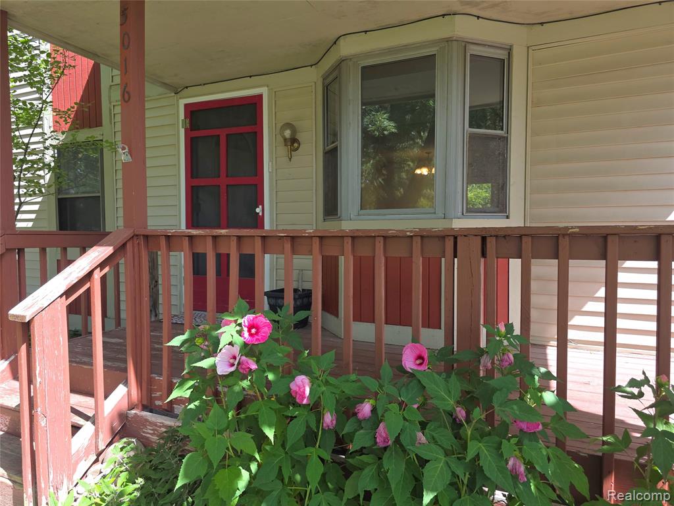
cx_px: 337
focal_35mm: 23
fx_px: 448
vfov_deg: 58.9
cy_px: 253
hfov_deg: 73.9
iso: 12
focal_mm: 6.3
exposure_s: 1/173
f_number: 1.7
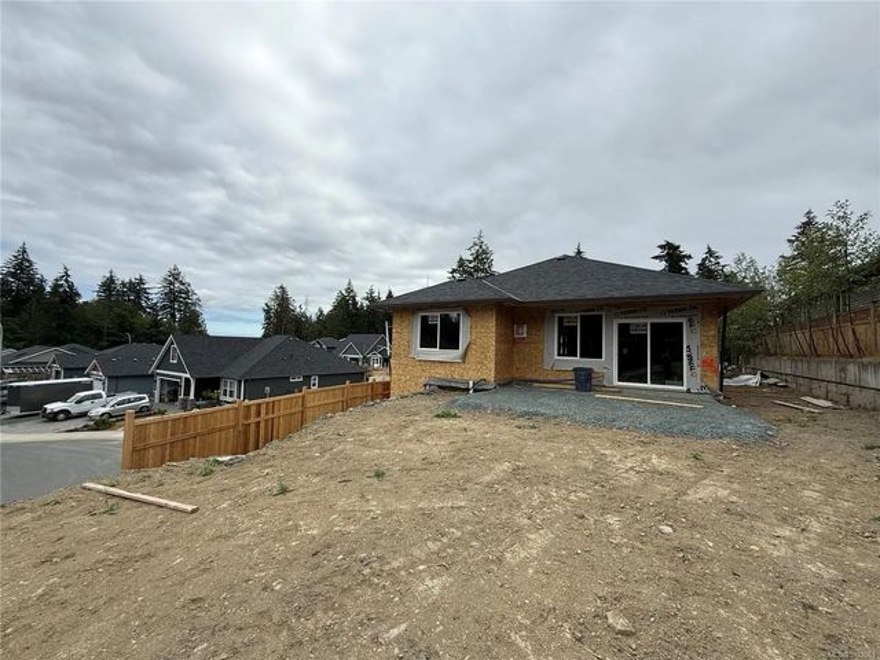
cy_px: 330
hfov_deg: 102.1
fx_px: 356
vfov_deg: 85.7
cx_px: 440
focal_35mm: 14
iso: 50
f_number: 2.2
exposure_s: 1/1745
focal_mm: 2.22
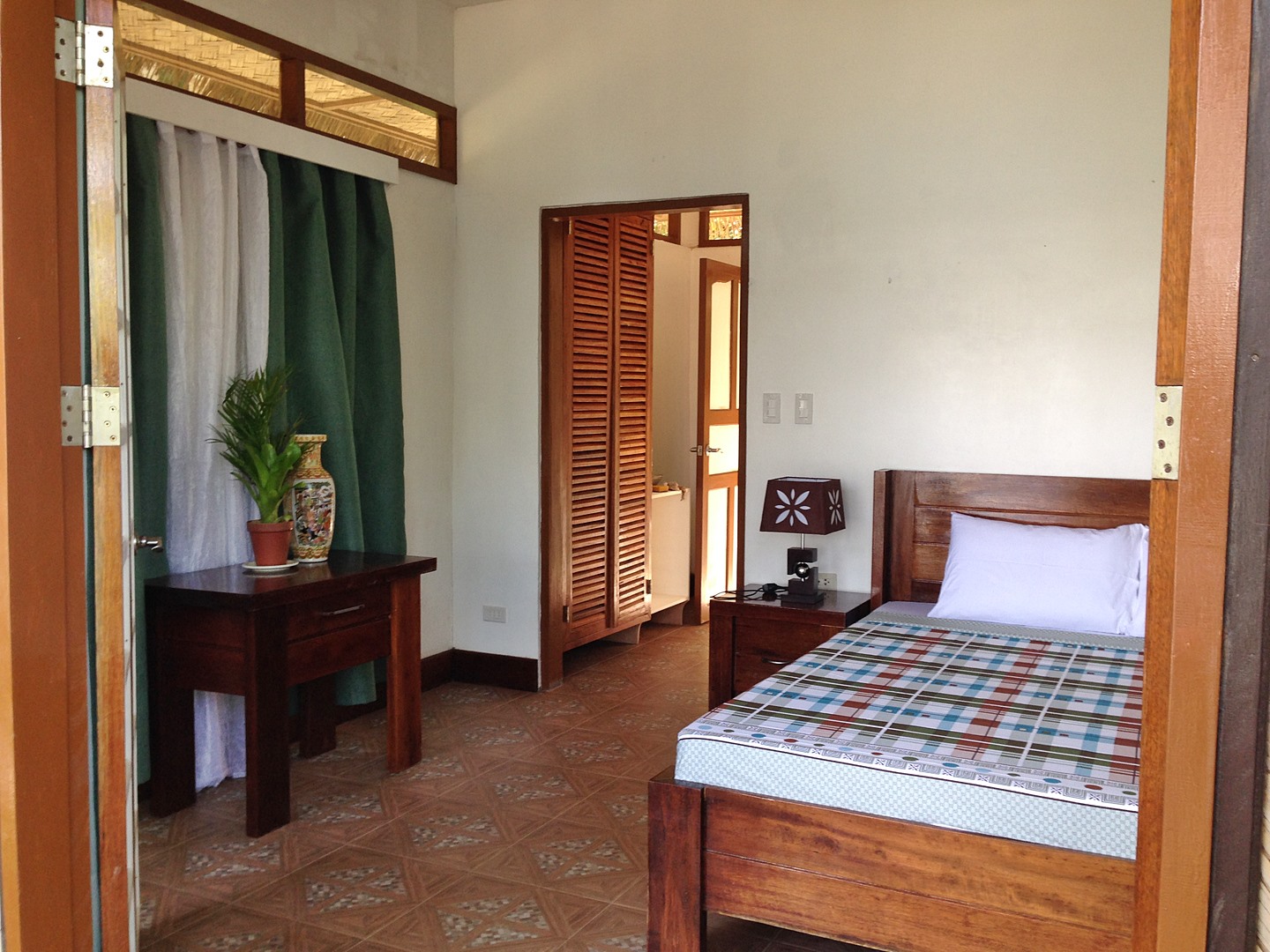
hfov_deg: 55.4
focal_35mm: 33
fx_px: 1211
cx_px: 635
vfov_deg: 42.9
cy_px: 476
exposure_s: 1/24
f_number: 2.4
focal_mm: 4.12
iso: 50
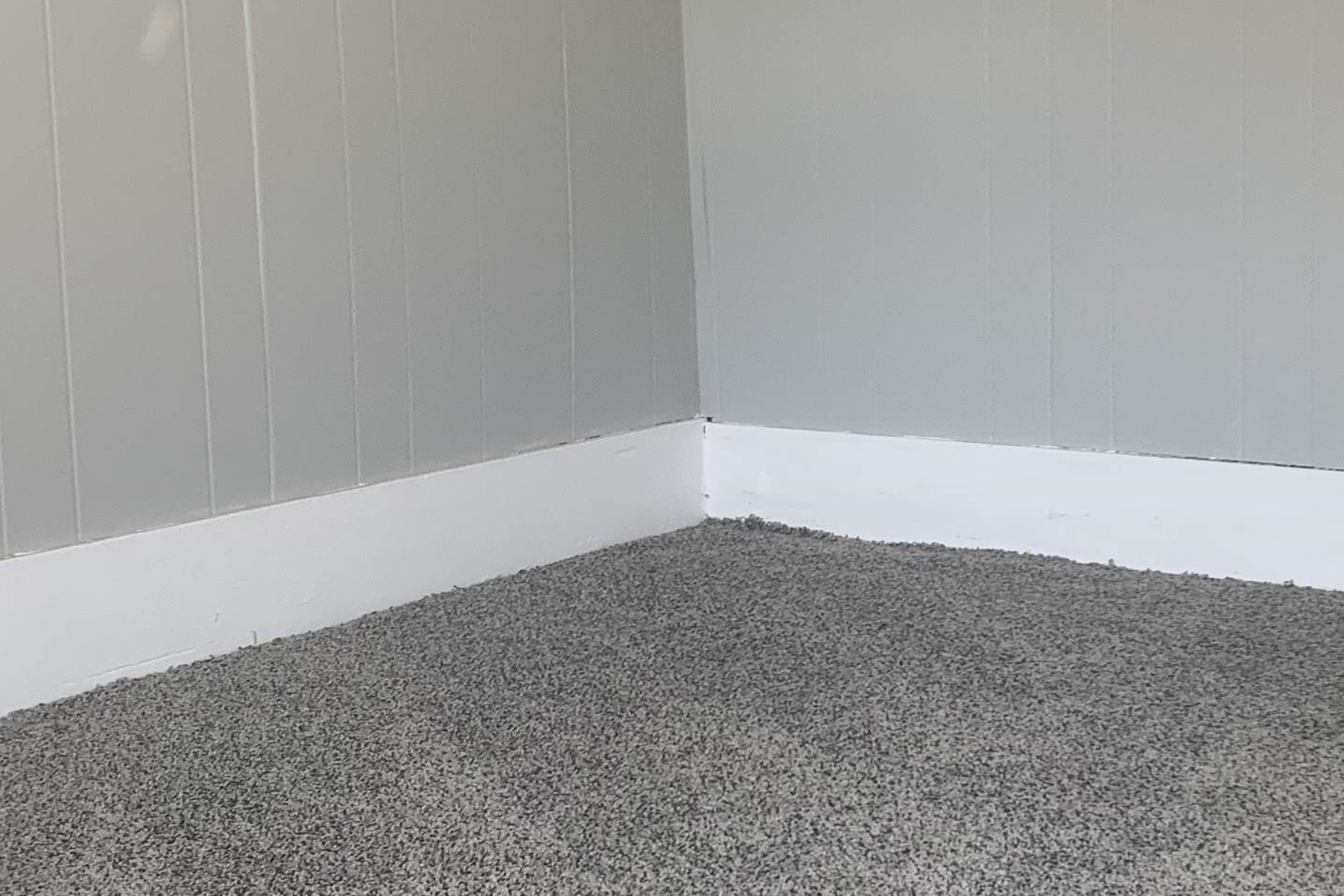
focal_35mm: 58
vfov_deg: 23.3
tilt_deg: -5.6
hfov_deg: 34.2
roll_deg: +1.2
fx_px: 2165
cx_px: 870
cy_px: 344
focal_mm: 4.25
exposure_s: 1/60
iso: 64
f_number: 1.8
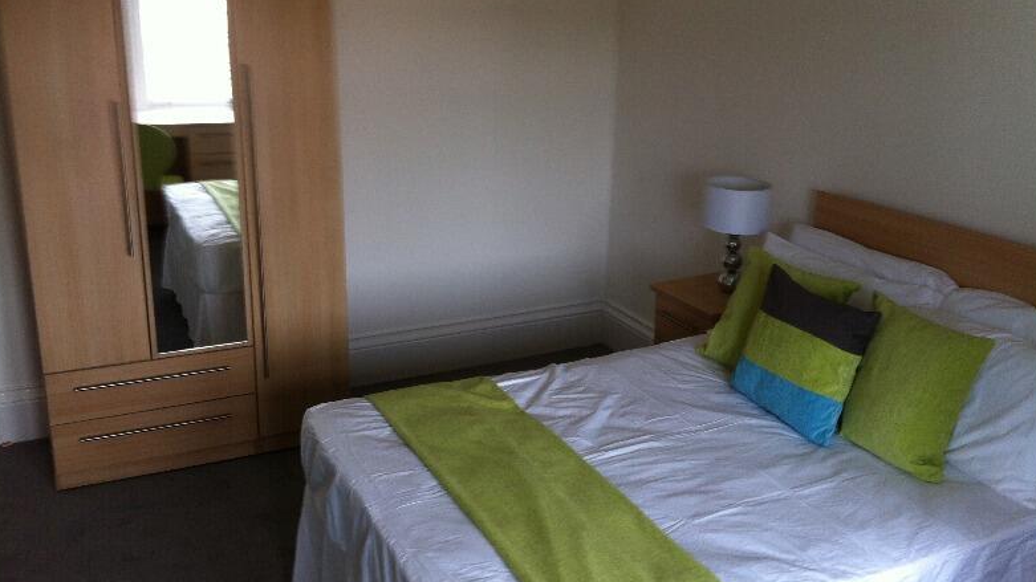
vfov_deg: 30.4
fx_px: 1071
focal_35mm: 39
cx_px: 524
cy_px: 257
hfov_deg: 51.6
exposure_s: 1/30
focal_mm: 3.85
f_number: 2.8
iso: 80
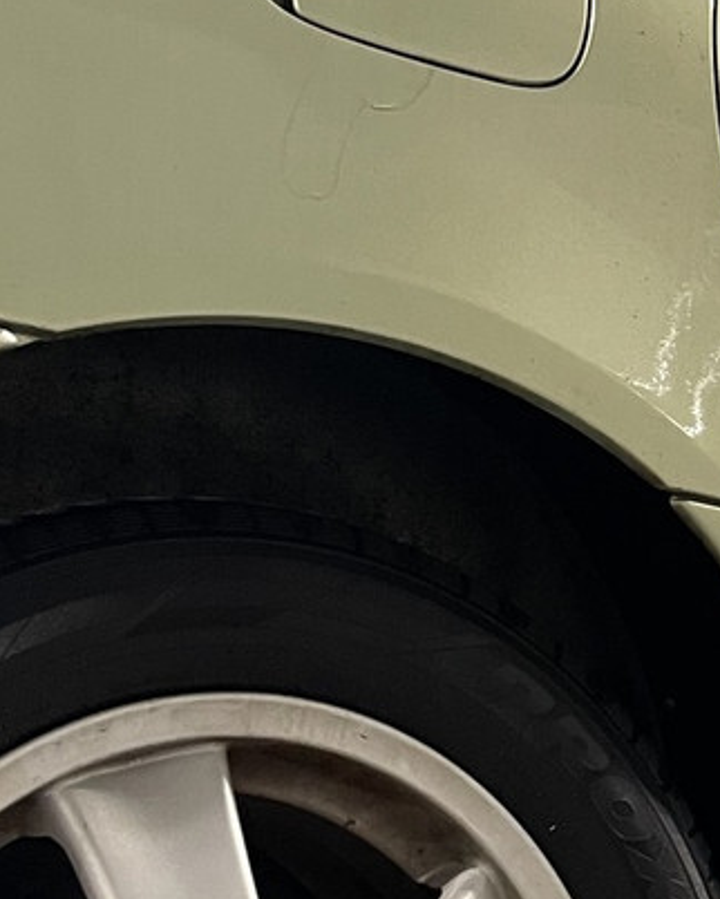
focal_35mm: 101
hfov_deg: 13.9
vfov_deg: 18.7
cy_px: 116
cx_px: 1196
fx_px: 2688
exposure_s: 1/50
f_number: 1.6
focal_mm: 4.2
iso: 64
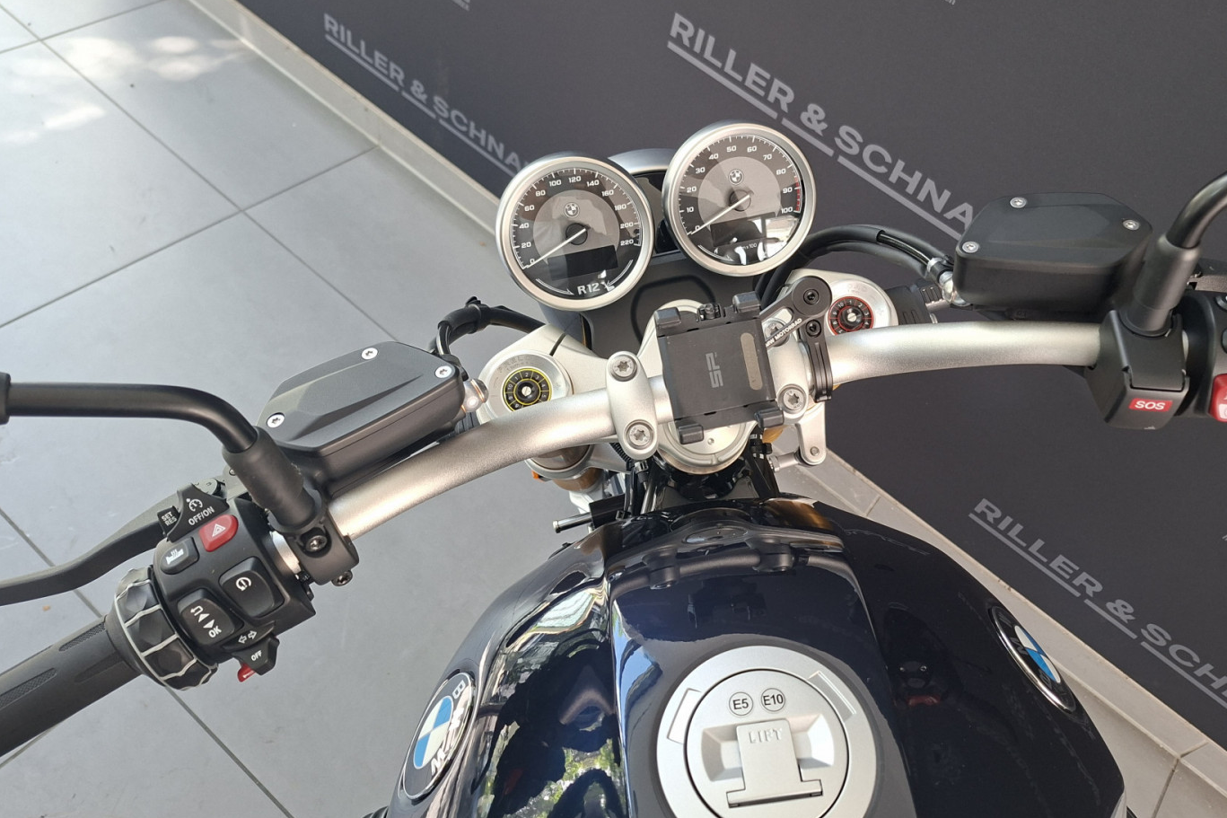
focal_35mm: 28
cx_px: 674
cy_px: 355
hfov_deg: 65.3
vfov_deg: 46.3
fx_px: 954
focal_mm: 5.54
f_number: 1.8
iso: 100
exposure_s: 1/100
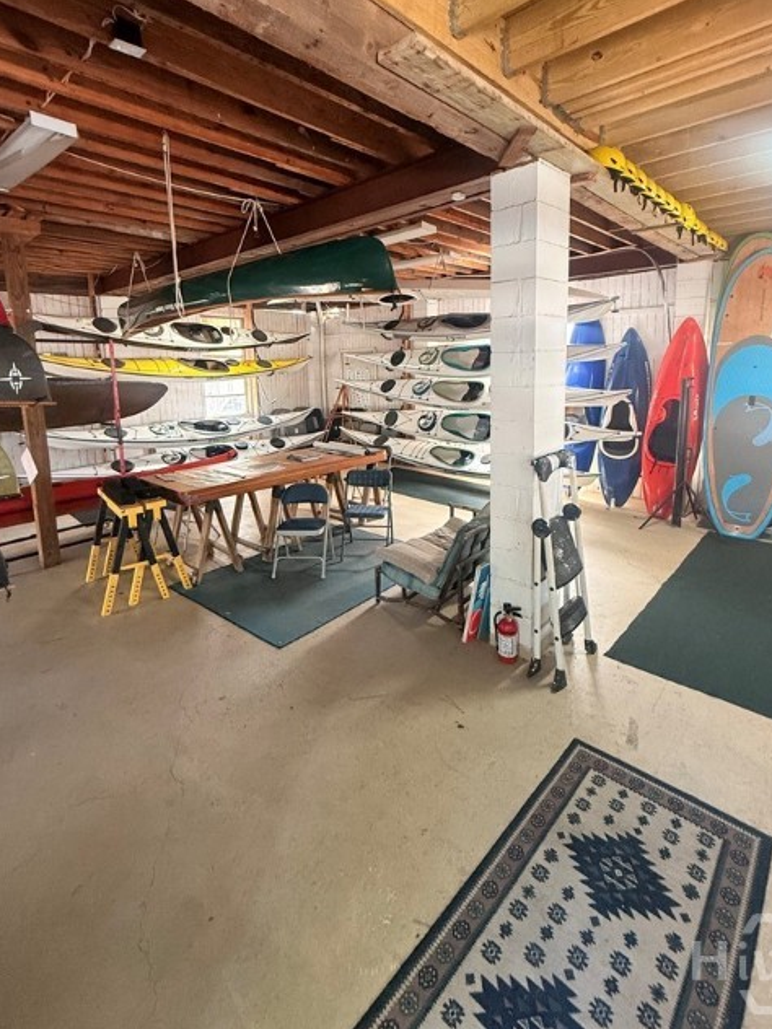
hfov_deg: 74.7
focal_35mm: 17
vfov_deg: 90.3
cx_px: 391
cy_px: 433
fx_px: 506
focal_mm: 2.22
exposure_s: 1/60
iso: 400
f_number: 2.2
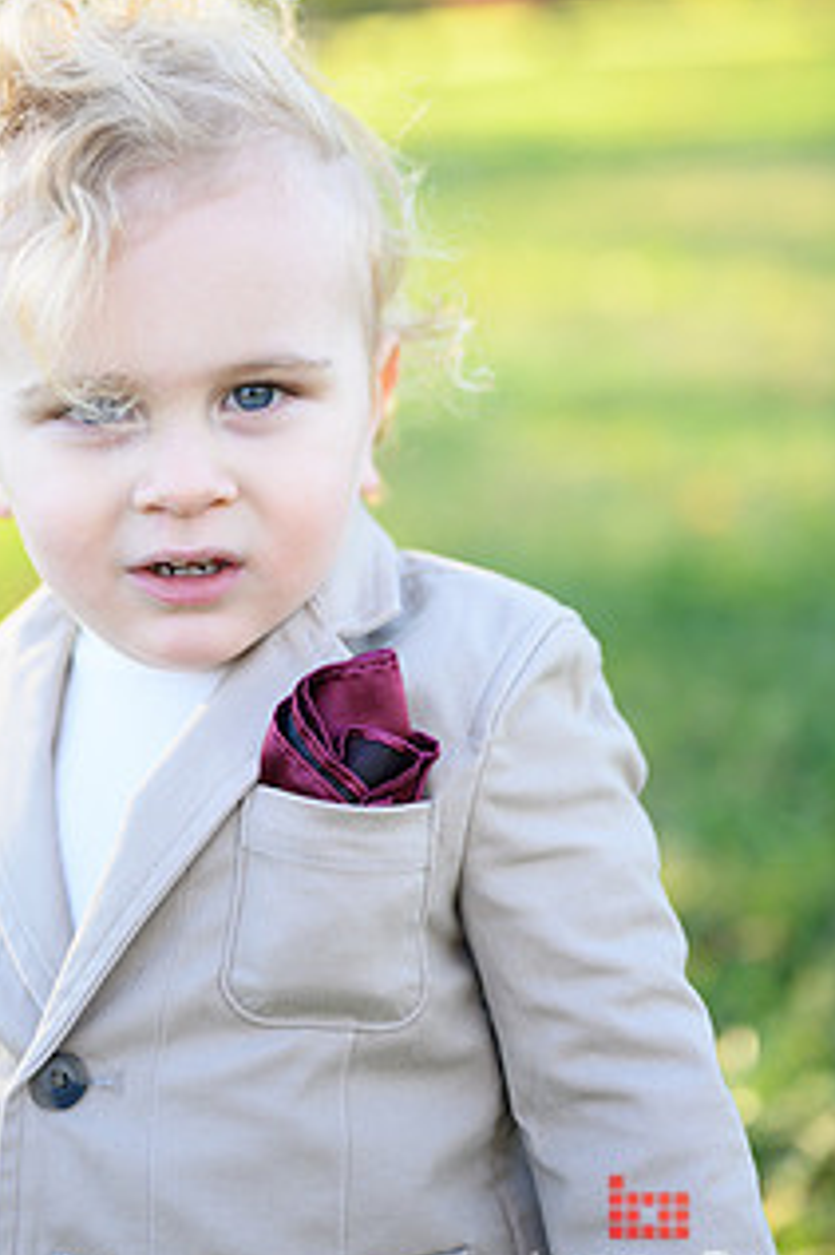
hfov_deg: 19.1
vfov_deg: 28.4
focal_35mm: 71
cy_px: 487
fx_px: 2473
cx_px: 295
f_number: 2
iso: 320
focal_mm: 50
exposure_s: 1/800
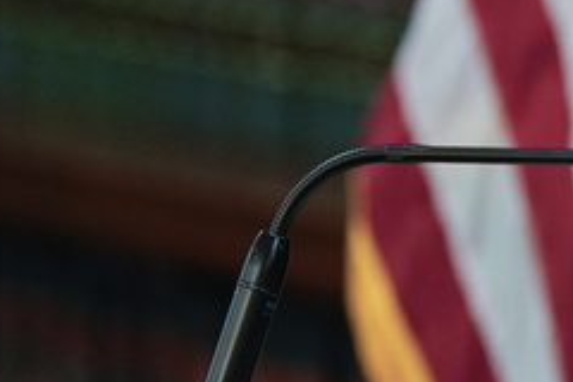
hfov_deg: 2.7
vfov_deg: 1.8
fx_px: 12096
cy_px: 211
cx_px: 957
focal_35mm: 760
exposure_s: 1/500
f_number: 2.8
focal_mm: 178
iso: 1600
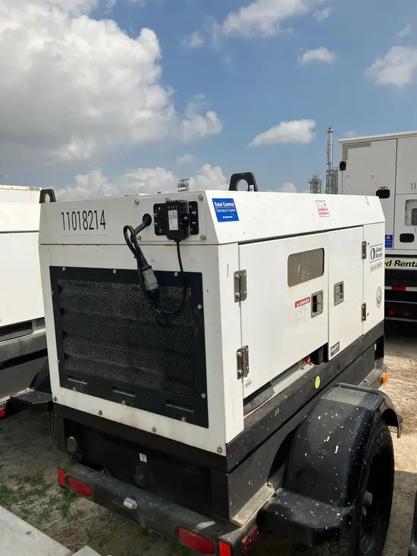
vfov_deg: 63.4
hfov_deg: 49.8
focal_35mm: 28
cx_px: 208
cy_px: 278
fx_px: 450
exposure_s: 1/4808
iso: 32
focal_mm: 3.99
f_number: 1.8
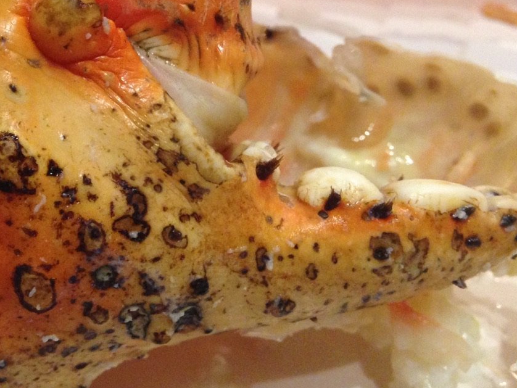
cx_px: 147
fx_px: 941
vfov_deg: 22.7
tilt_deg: -38.2
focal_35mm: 63
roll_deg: +5.2
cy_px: 41
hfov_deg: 30.3
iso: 250
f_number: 2.4
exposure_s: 1/20
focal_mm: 4.12
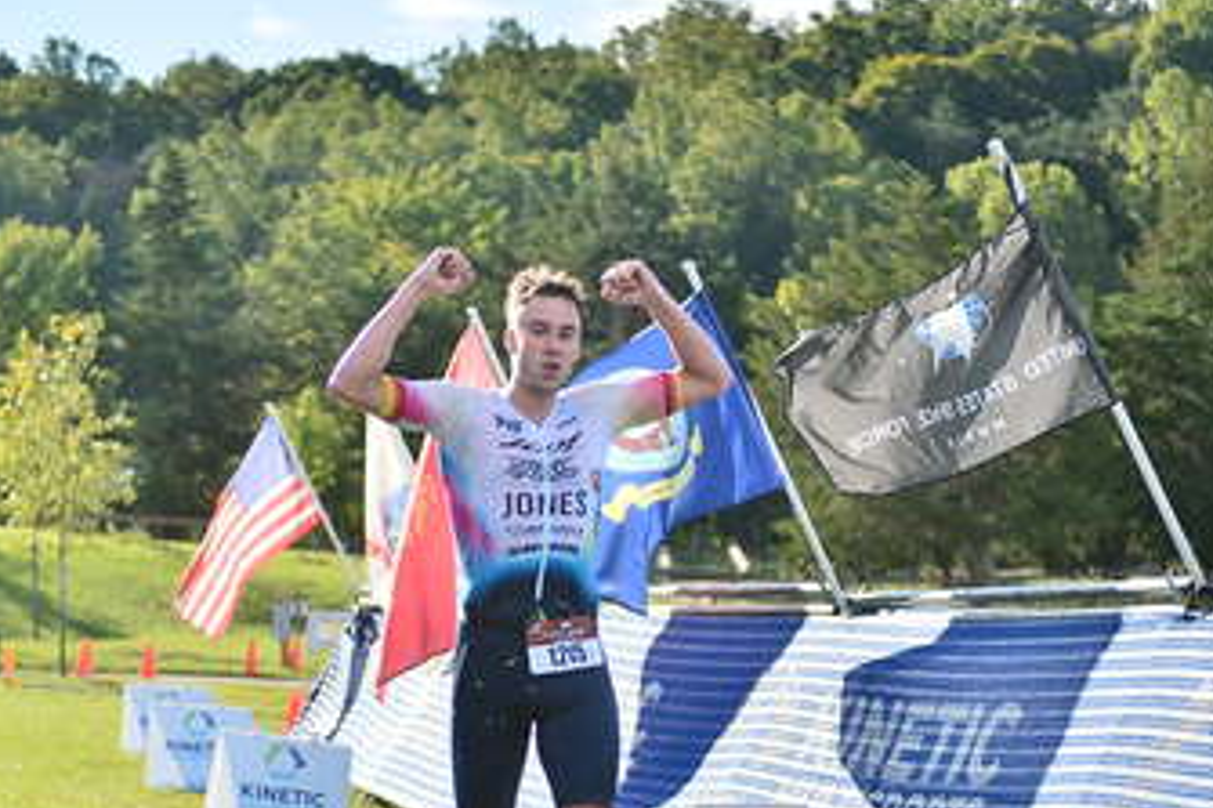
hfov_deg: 17.8
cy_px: 645
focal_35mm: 115
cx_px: 554
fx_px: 3873
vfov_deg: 11.9
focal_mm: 70
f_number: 4.5
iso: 100
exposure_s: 1/1250
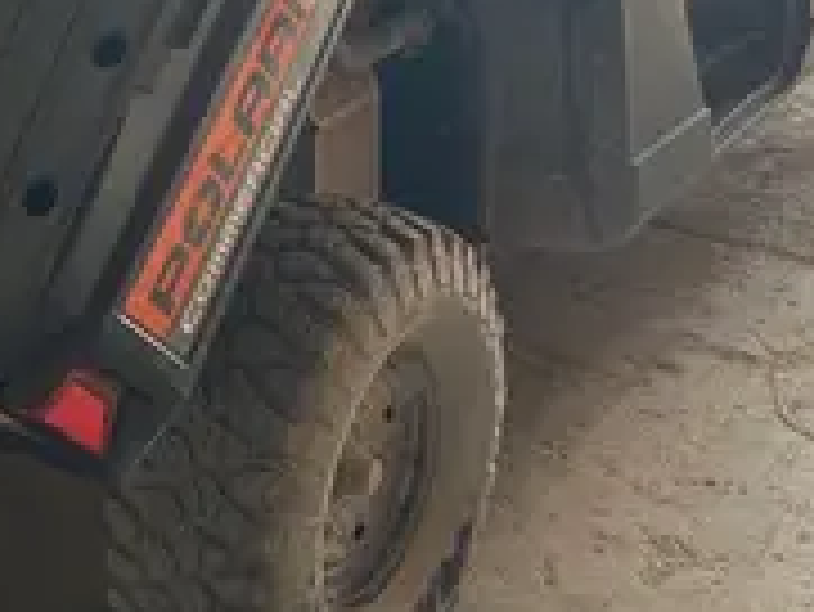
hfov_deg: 24.5
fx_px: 1859
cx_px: 238
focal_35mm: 79
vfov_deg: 17.8
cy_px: -124
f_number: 1.6
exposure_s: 1/143
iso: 32
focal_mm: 5.1
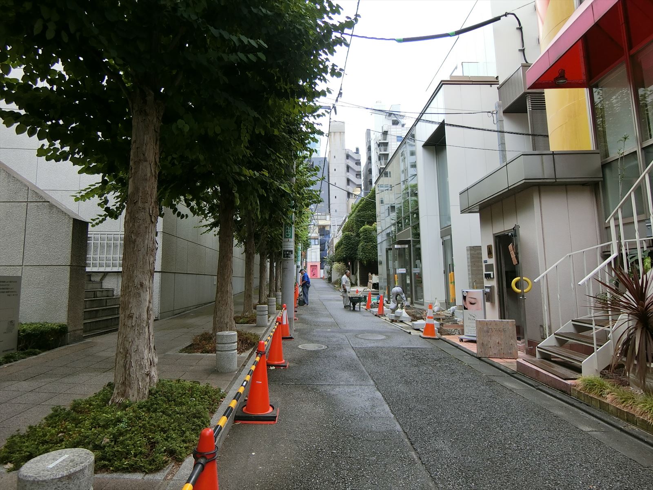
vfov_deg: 68.7
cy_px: 245
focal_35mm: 19
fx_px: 358
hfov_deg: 84.7
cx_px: 326
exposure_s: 1/500
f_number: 2.7
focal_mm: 4.06
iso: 80
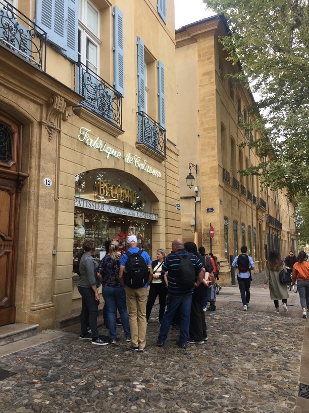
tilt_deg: +7.5
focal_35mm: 29
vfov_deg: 61.7
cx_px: 154
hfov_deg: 48.2
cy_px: 206
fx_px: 345
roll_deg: +0.6
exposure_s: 1/198
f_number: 2.2
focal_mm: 4.15
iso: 32
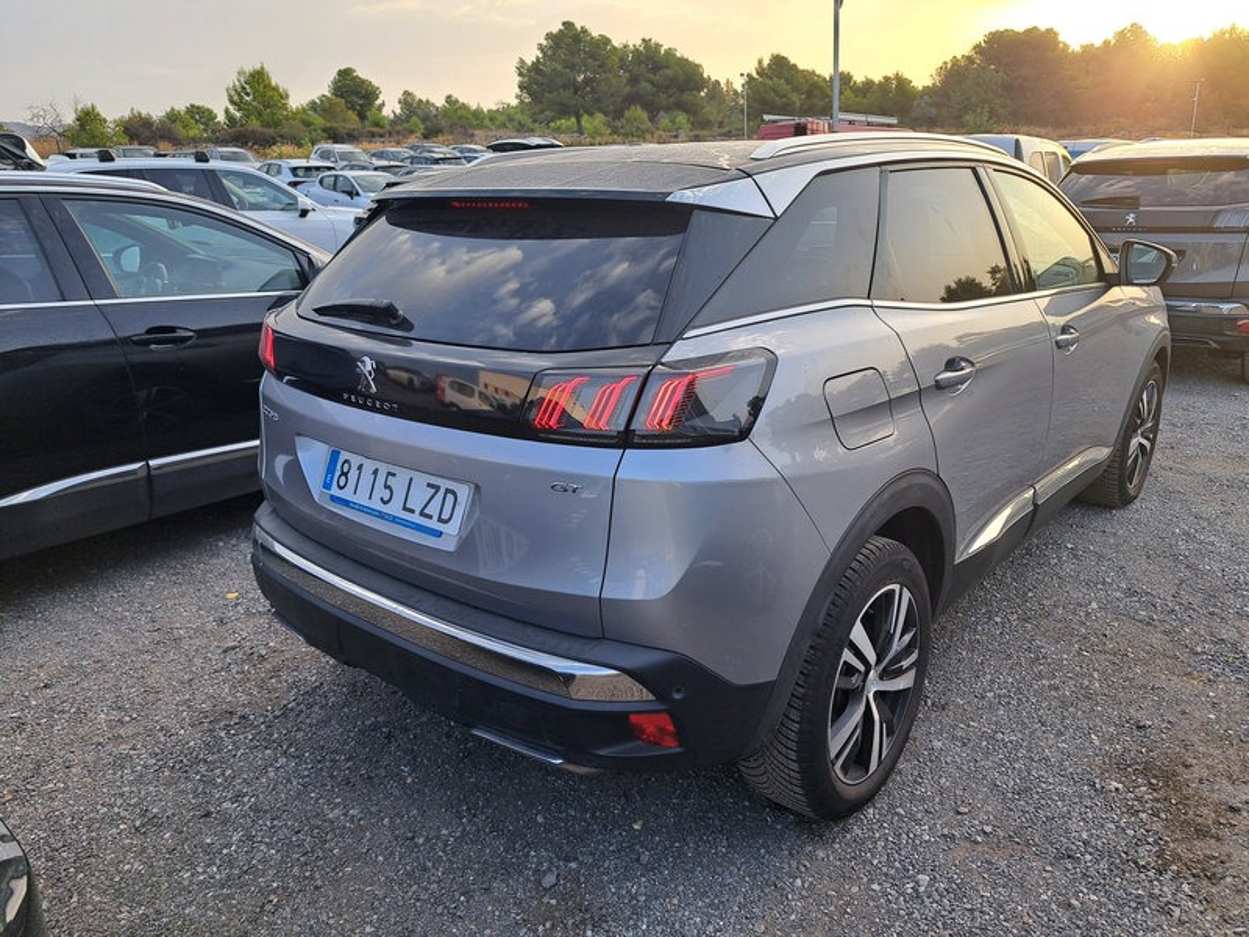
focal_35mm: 24
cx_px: 624
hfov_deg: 71.6
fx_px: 866
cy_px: 468
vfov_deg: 56.8
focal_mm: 5.23
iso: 50
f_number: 1.8
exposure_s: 1/112
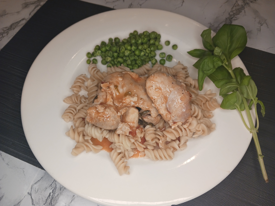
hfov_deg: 65.3
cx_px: 138
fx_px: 214
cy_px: 103
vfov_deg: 51.4
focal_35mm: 27
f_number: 1.8
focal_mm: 4
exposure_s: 1/60
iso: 80
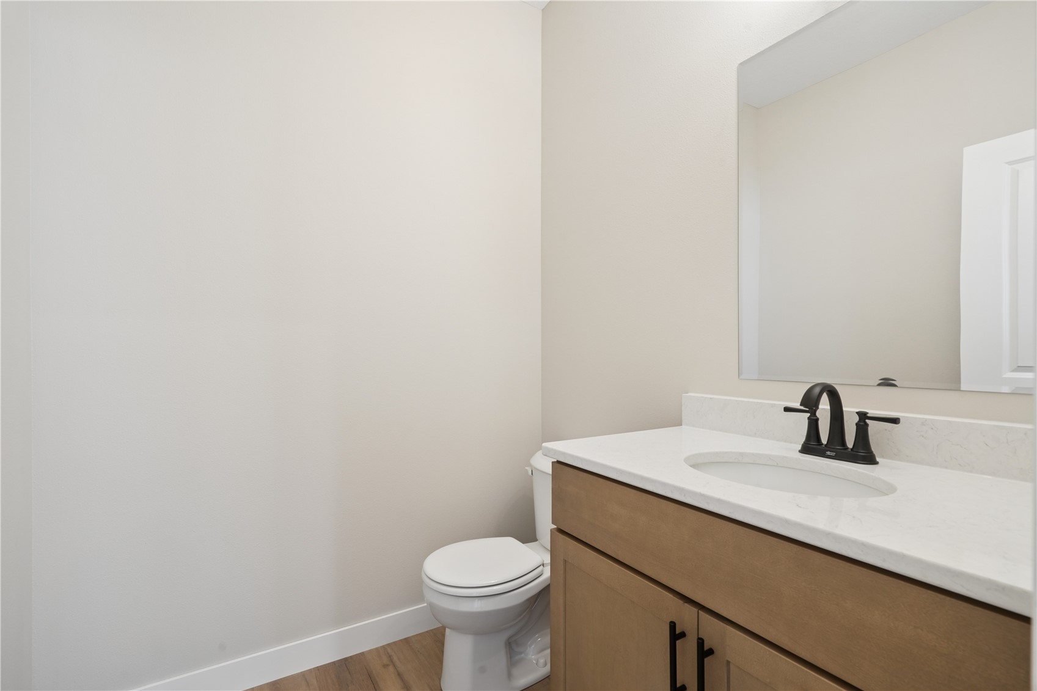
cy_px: 346
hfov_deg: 96.7
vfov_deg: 73.7
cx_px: 518
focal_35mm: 16
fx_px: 461
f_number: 10
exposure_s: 1/6
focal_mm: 16
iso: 400
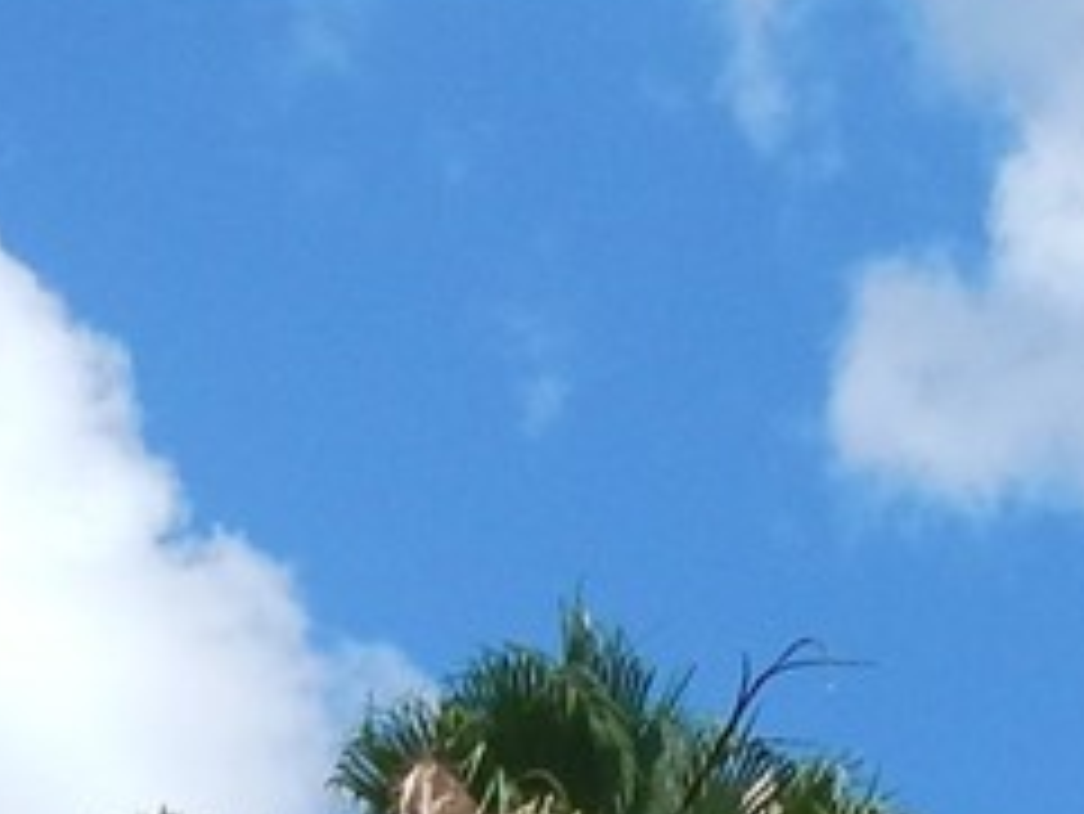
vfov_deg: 8.2
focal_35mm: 146
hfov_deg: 13.2
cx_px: -216
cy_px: 2631
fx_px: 4574
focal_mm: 4
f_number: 6
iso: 125
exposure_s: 1/500
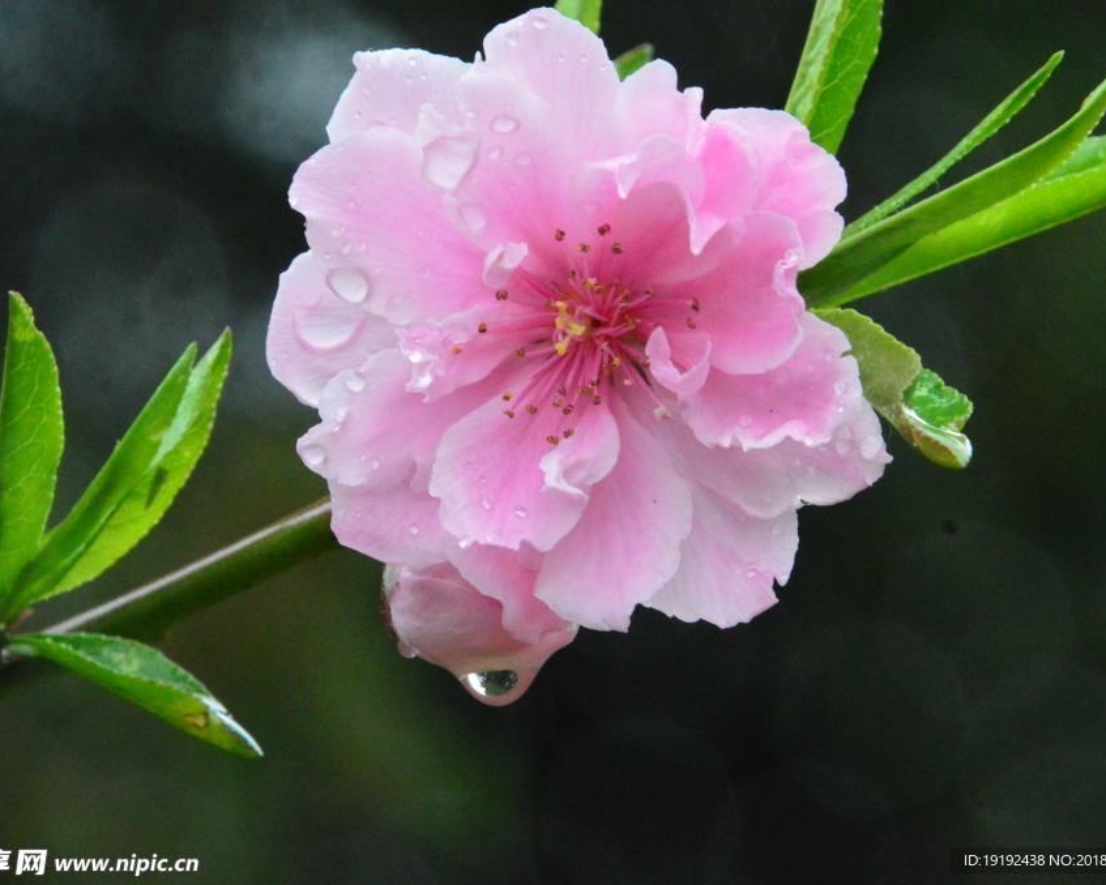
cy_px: 442
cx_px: 592
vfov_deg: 3.0
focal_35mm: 510
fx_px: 16698
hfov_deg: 3.8
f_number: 18
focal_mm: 300
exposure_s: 1/160
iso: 6400
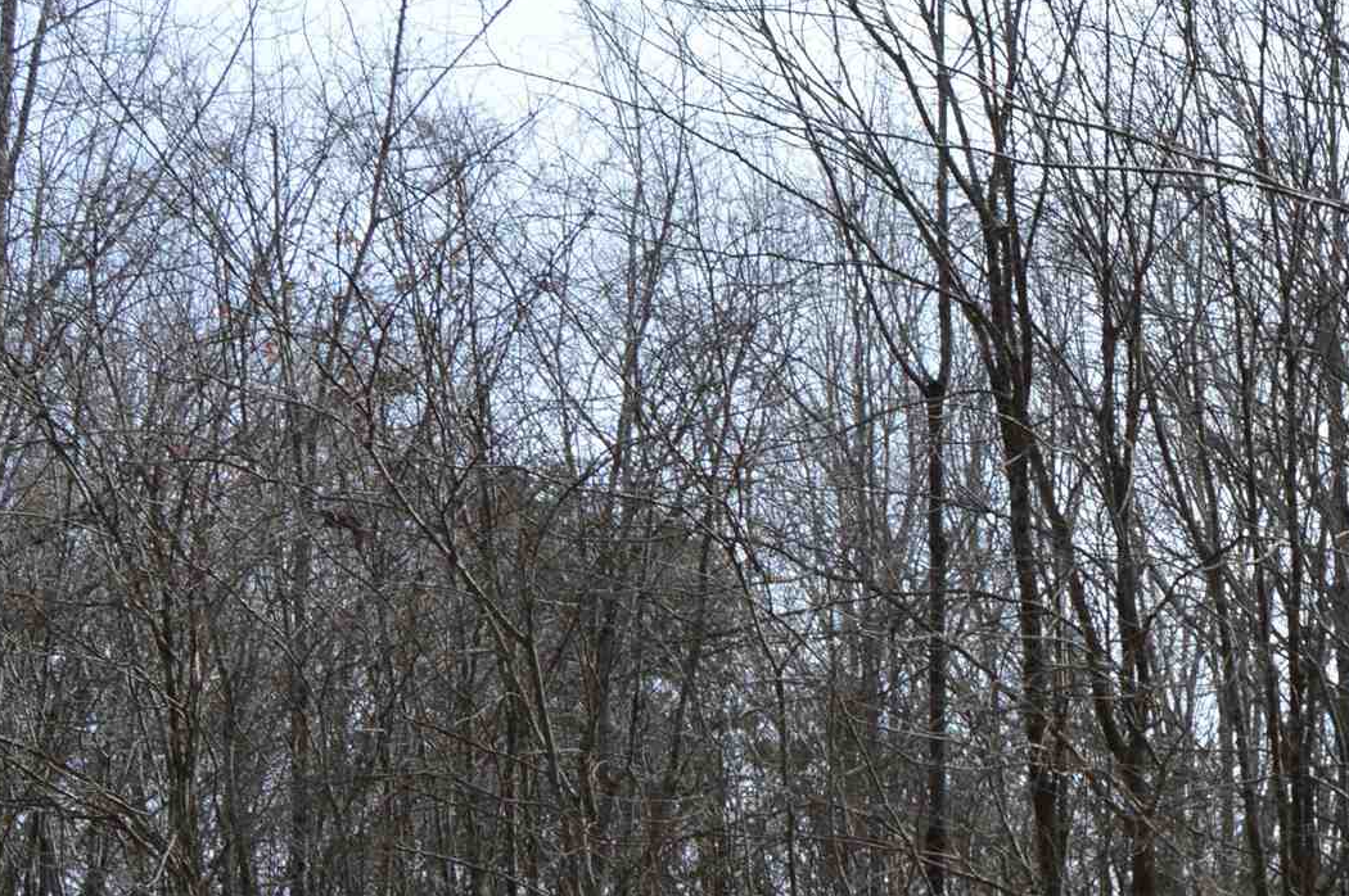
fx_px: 2957
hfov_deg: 24.7
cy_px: 1017
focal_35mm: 79
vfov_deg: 16.6
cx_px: 1299
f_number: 7.1
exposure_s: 1/200
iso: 100
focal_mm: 18
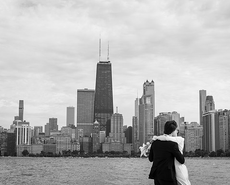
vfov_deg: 25.0
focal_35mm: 61
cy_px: 108
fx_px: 415
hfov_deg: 30.9
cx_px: 135
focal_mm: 40
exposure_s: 1/640
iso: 100
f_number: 4.5
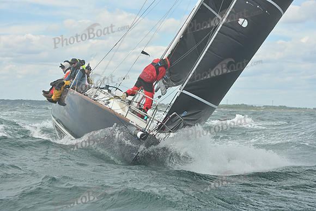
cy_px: 106
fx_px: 878
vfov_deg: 13.7
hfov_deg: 20.4
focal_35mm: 100
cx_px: 158
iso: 320
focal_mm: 100
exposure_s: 1/1250
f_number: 9
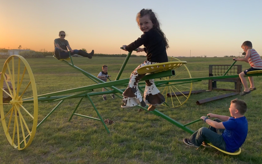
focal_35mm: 28
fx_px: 200
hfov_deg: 66.5
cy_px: 78
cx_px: 132
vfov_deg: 44.5
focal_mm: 4.25
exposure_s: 1/490
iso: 25
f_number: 1.8
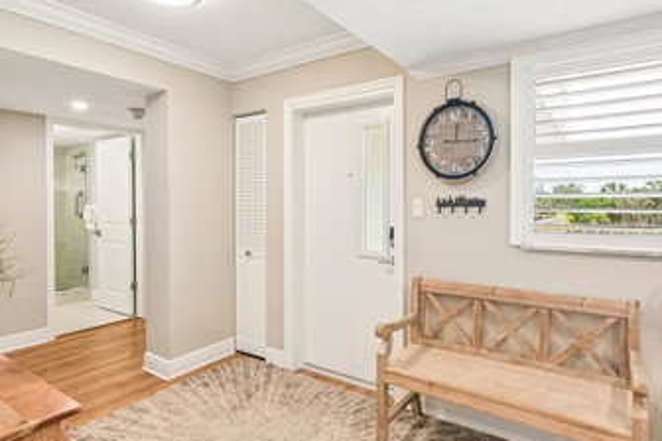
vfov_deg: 61.8
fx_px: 368
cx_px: 378
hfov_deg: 83.5
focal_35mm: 20
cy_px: 203
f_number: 8
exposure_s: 1/125
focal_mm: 14
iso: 400
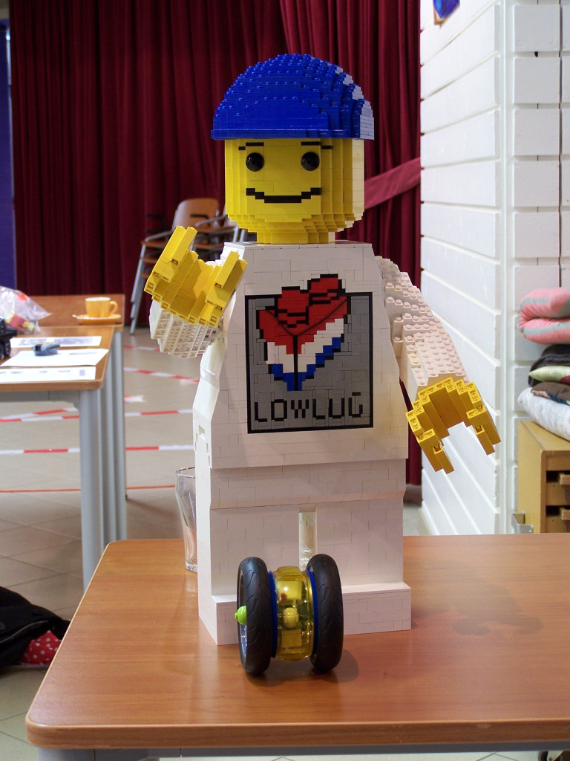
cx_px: 285
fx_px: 1471
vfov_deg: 29.0
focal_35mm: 67
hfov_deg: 21.9
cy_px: 380
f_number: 3.2
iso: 80
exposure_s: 1/3
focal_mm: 11.1
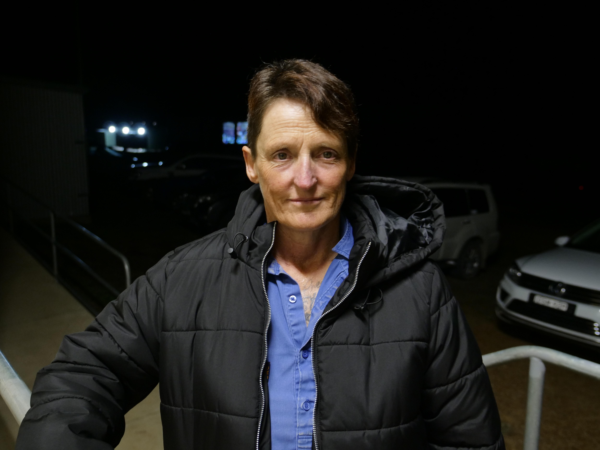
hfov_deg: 56.8
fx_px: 555
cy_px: 225
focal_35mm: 32
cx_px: 300
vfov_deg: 44.2
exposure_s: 1/8
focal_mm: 16
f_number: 2.8
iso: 800
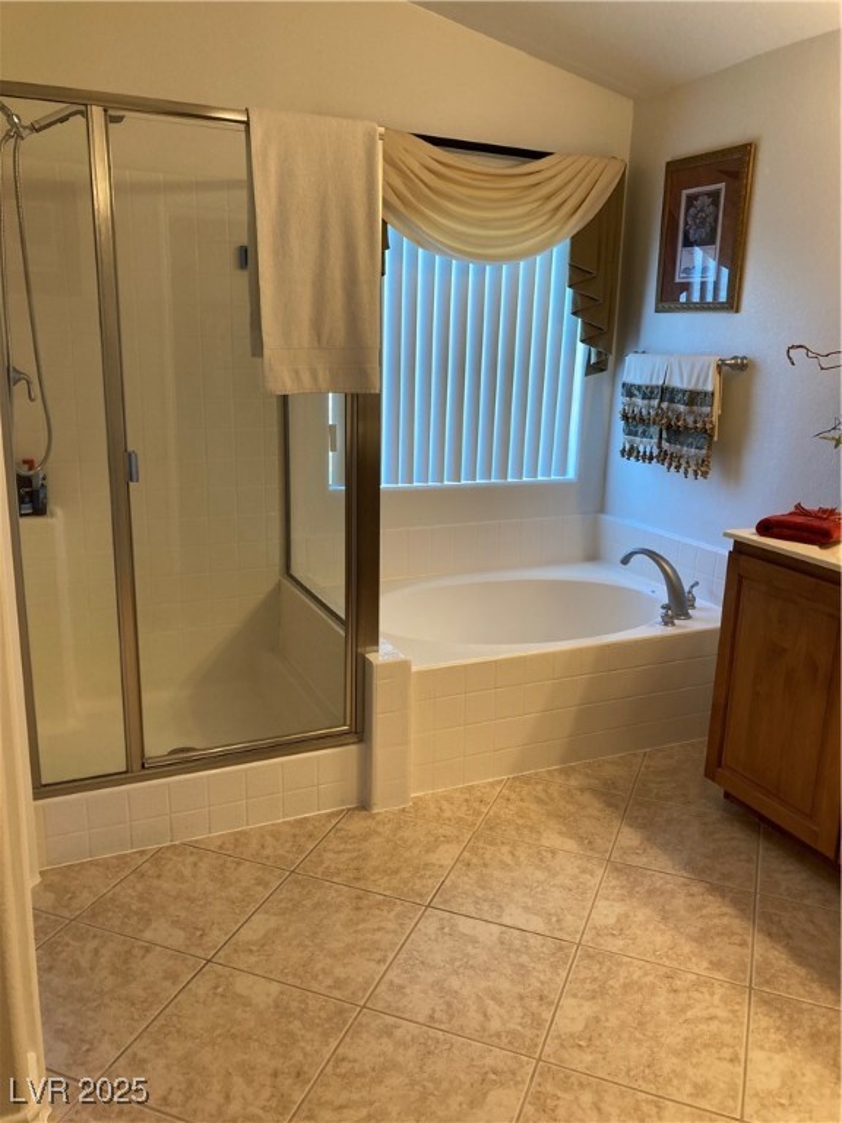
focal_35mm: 28
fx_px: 908
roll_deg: -2.8
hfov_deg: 49.7
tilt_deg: -10.4
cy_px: 562
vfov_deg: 63.4
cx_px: 421
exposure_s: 1/60
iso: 50
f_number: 1.8
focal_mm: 3.99
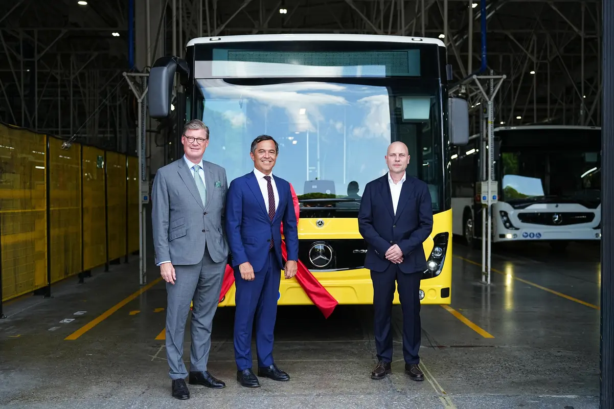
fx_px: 718
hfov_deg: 46.3
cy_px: 204
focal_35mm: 42
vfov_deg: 31.8
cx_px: 307
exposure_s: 1/1600
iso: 640
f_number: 2.8
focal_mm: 42.1
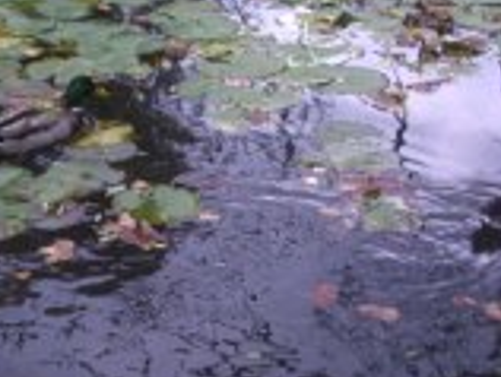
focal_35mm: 96
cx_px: 174
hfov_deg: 20.4
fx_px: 1392
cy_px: 288
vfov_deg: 15.4
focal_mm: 7.9
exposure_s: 1/160
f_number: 2.8
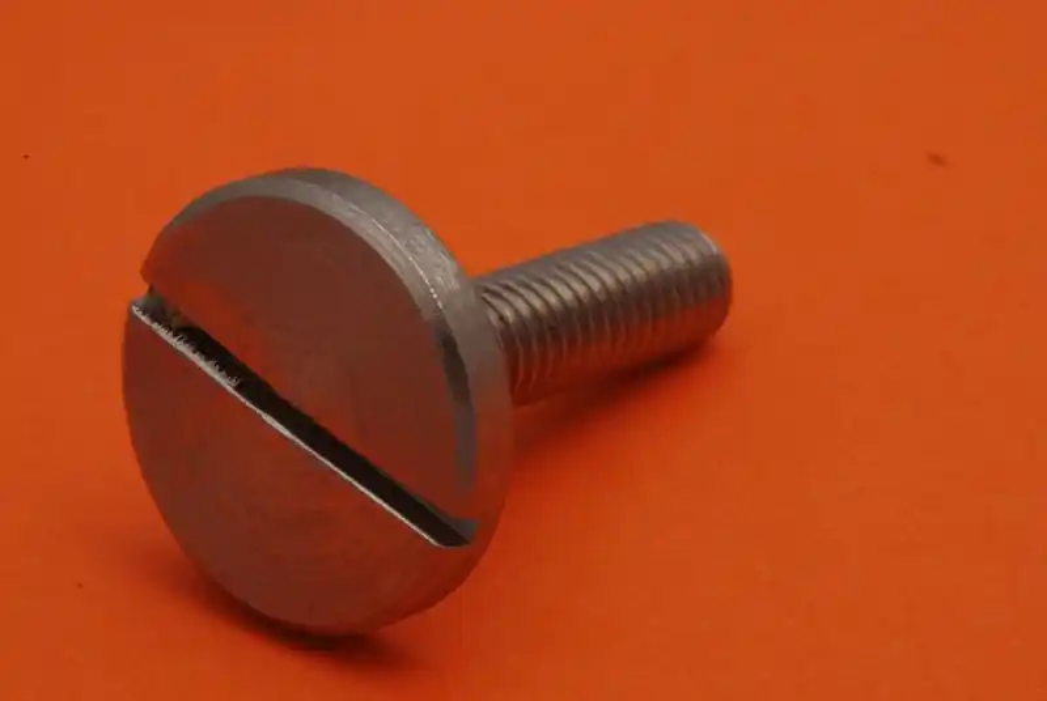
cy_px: 350
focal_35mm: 135
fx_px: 3932
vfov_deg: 10.2
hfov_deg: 15.2
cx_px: 524
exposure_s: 1.1
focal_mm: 90
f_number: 45
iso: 100
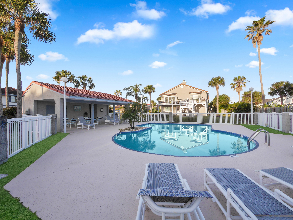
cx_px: 146
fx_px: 119
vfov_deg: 85.7
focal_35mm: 14
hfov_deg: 102.1
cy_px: 110
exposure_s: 1/125
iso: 400
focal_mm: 7
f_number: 11
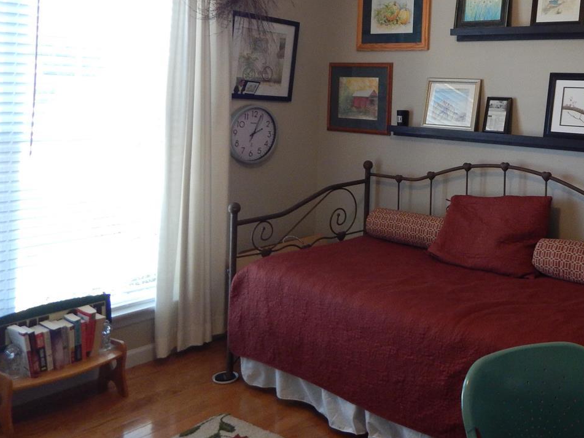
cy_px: 91
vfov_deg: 37.4
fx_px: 624
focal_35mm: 37
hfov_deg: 47.7
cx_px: 455
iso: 280
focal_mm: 4
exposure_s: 1/30
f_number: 3
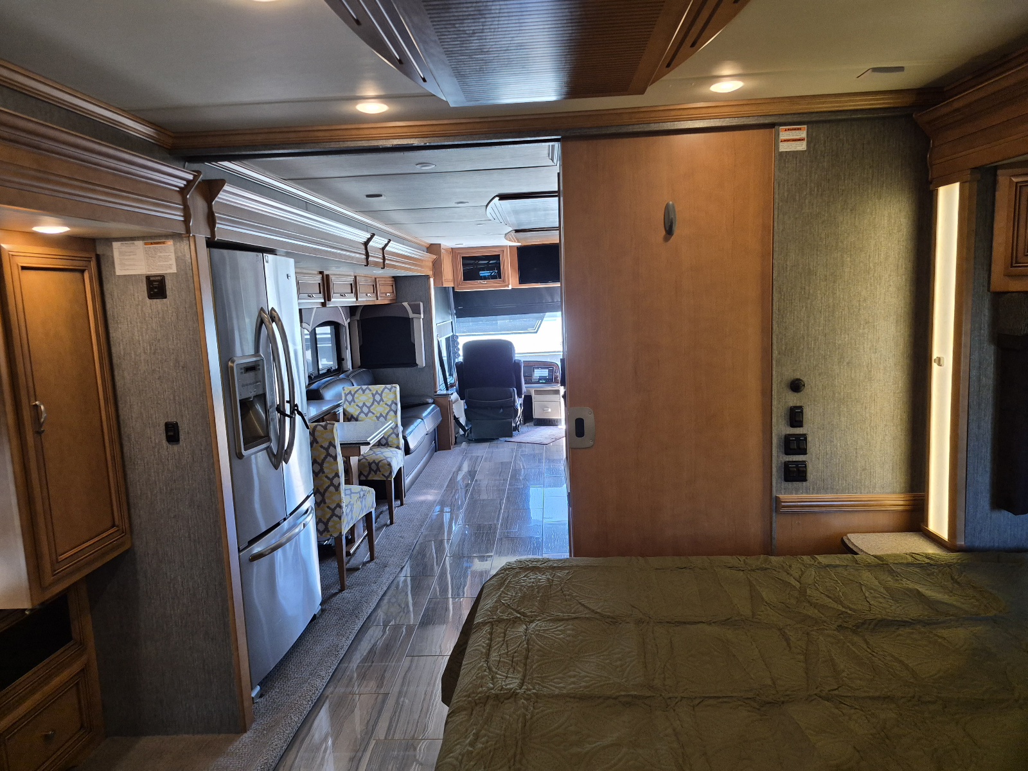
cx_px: 514
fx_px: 683
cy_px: 386
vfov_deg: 58.9
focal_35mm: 23
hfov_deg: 73.9
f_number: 1.8
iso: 500
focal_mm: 5.4
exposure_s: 1/120
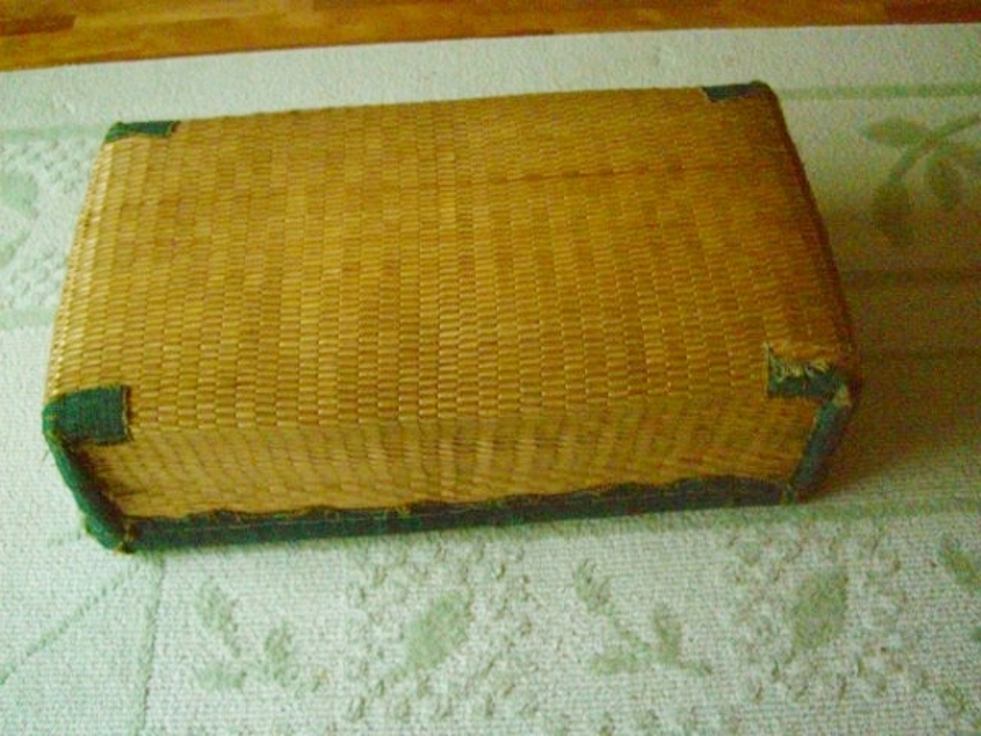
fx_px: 1077
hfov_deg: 49.0
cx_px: 490
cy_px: 368
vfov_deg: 37.7
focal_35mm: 38
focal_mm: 7.9
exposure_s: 1/30
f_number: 2.8
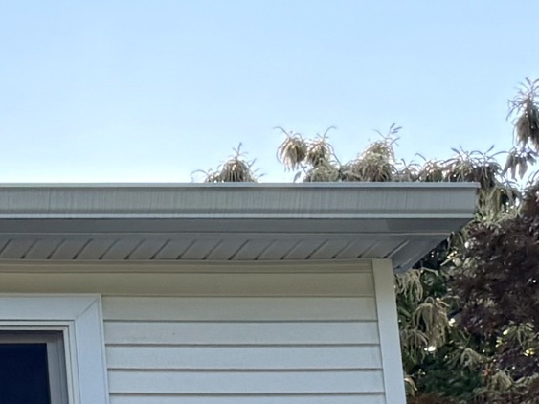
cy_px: 1029
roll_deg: -0.6
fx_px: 2039
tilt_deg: +8.8
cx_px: -883
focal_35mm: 131
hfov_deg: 11.5
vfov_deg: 9.7
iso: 100
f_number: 1.78
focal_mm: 6.76
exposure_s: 1/1046
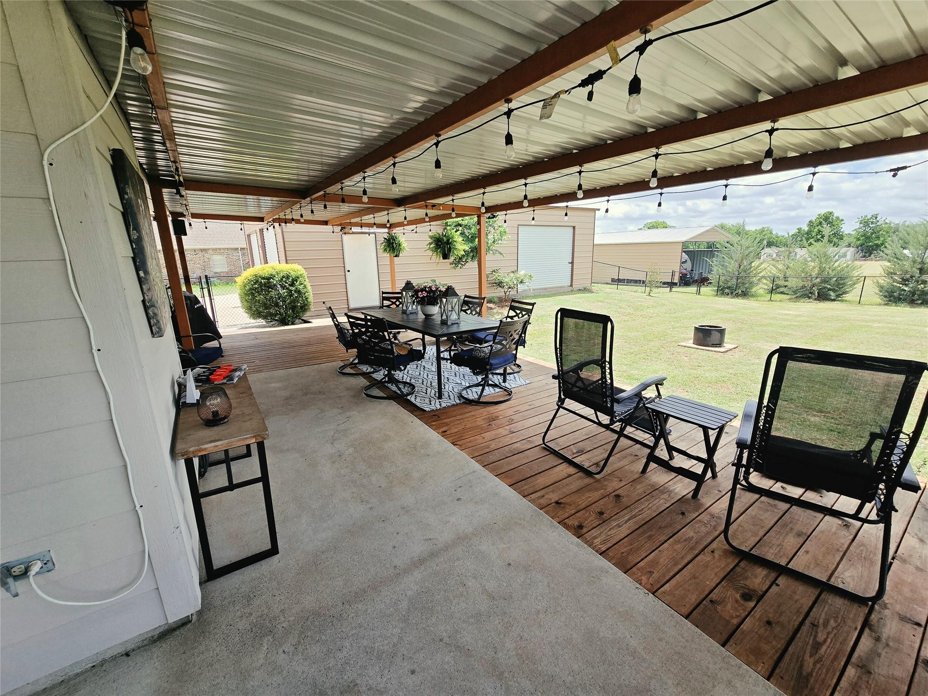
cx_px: 464
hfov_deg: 106.2
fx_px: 349
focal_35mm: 13
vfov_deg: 89.9
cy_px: 348
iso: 50
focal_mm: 2.2
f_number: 2.2
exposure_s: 1/1000
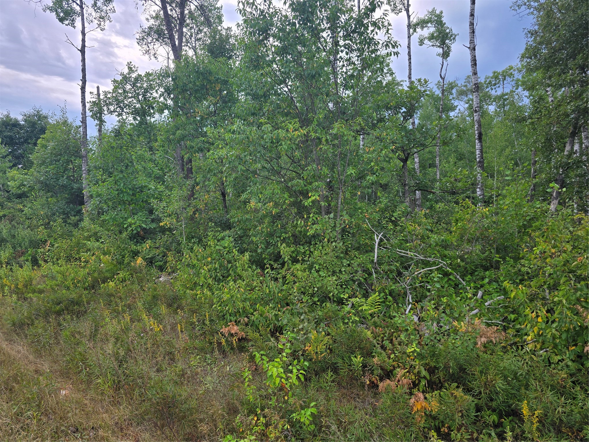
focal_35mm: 23
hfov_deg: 73.9
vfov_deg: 58.9
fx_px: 391
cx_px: 294
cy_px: 221
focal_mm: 6.3
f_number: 1.7
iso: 20
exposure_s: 1/180
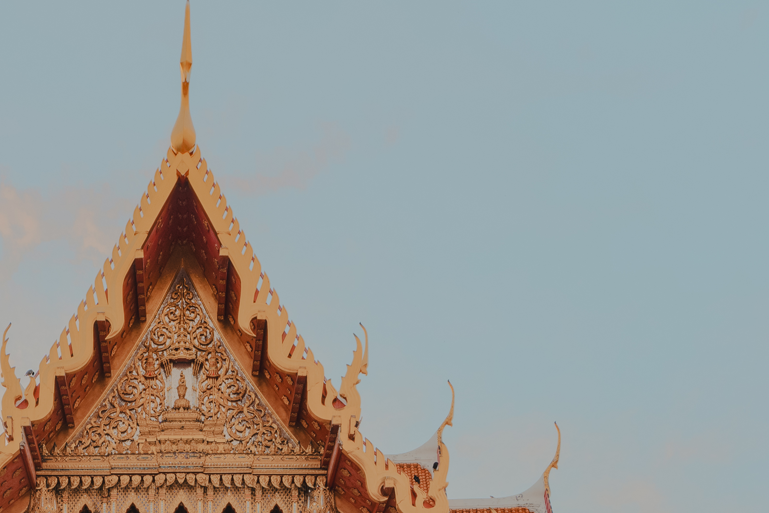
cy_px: 547
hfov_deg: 43.8
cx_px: 182
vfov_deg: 28.6
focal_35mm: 43
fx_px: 919
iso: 50
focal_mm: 16
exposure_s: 1/30
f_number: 10
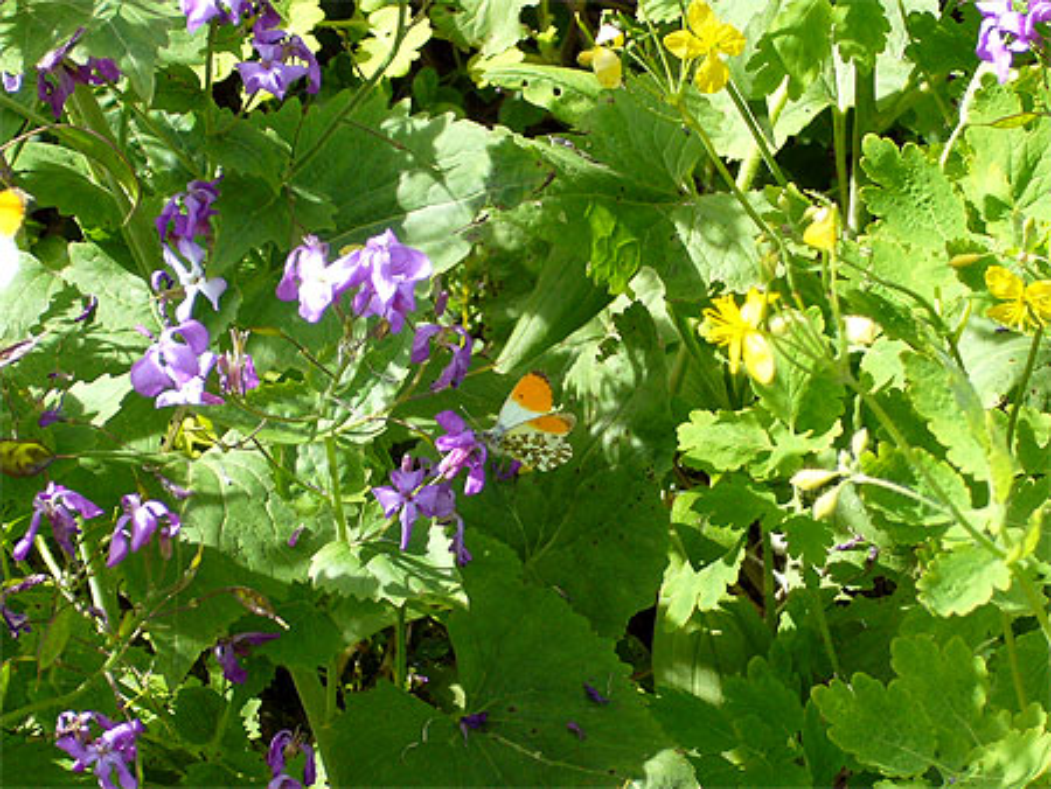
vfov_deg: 10.3
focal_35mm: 144
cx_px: 526
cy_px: 394
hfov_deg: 13.7
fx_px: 4374
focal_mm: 17.4
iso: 100
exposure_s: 1/160
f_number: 5
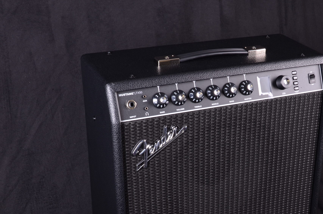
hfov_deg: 31.7
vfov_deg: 21.4
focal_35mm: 63
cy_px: 150
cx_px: 215
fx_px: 564
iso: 200
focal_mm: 28
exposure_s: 1/200
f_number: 10
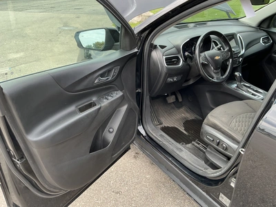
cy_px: 104
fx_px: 223
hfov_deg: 63.4
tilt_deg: -28.0
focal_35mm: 28
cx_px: 138
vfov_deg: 49.7
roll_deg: -0.1
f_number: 1.8
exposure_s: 1/192
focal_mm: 3
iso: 20
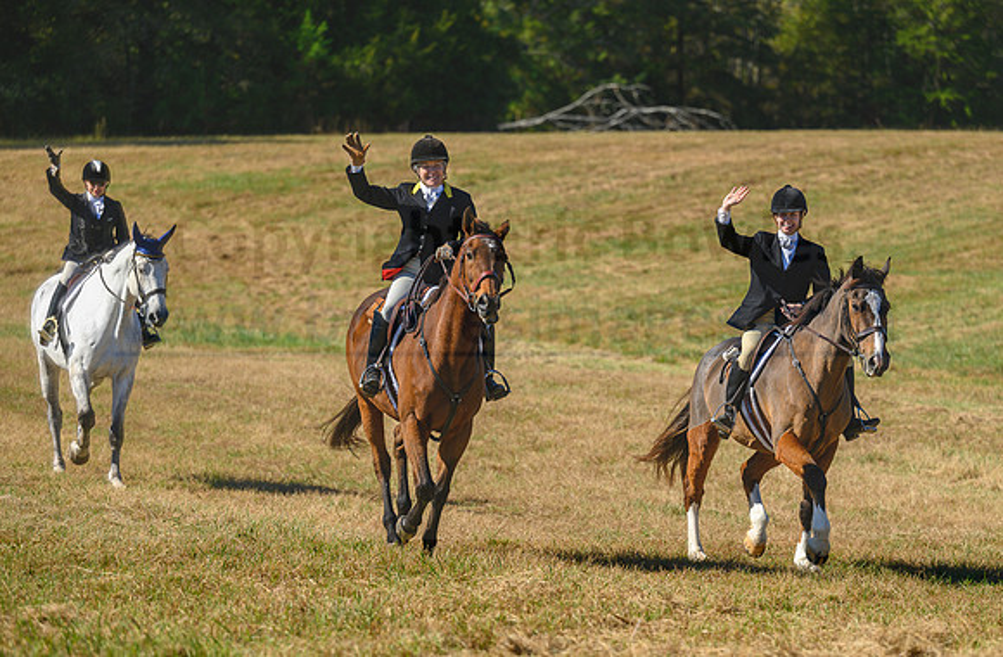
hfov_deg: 13.9
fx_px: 4114
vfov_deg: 9.1
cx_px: 593
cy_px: 395
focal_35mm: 148
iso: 100
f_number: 3.2
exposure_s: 1/800
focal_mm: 125
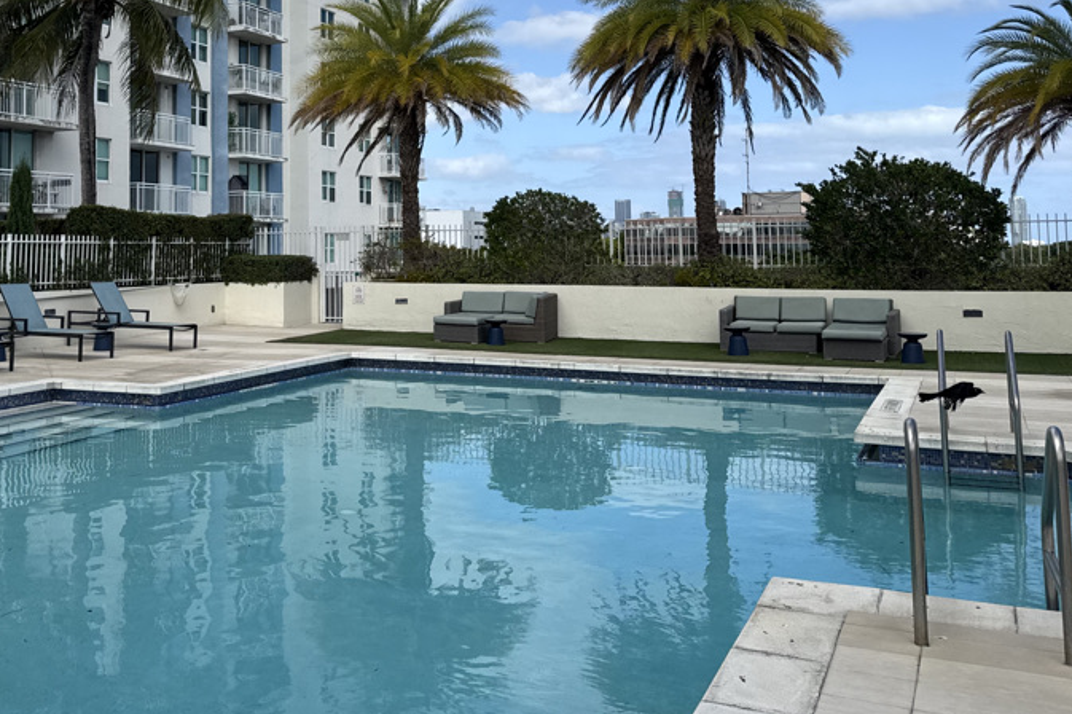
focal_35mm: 38
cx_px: 331
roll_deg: +0.7
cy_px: 164
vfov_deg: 34.2
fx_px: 1131
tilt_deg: +4.0
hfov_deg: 49.5
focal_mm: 6.76
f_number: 1.78
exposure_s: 1/5319
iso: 80
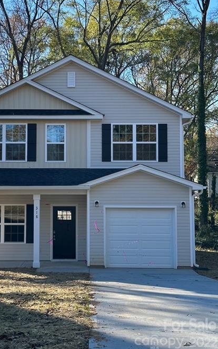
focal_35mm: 59
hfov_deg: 21.9
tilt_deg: +3.8
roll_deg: +0.5
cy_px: 159
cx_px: 72
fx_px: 561
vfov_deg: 34.5
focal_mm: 6.86
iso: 64
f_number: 1.78
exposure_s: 1/1305
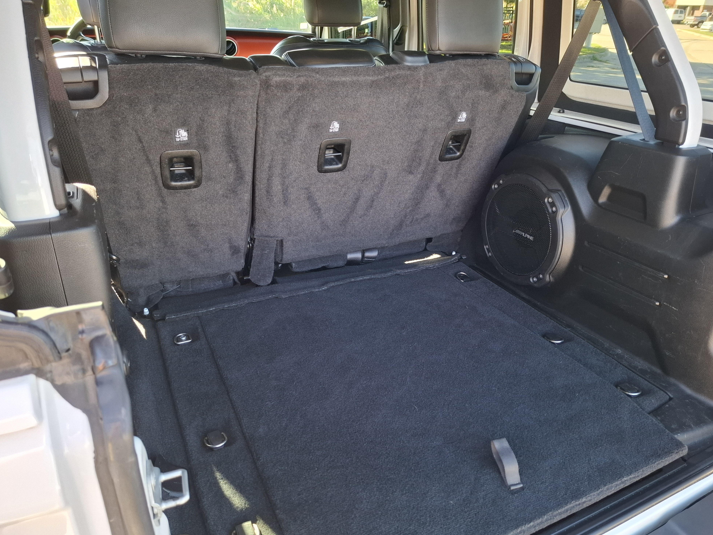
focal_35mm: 24
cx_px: 362
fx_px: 494
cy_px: 267
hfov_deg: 71.6
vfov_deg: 56.8
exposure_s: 1/120
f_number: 1.8
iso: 160
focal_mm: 5.54
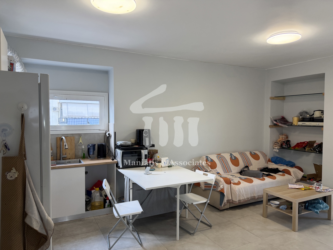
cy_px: 125
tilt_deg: -2.0
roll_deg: +0.1
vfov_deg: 56.8
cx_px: 166
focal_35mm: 24
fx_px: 231
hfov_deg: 71.6
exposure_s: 1/133
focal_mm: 6.76
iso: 100
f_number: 1.78
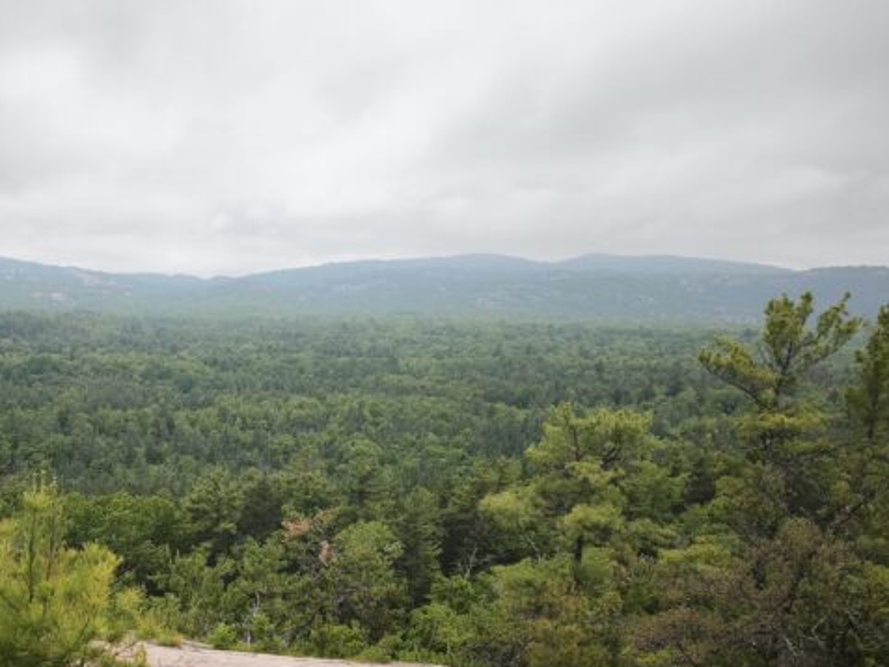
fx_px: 950
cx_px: 222
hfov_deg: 48.2
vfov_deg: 38.0
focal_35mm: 37
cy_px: 477
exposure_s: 1/761
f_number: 1.62
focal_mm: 6.45
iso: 50
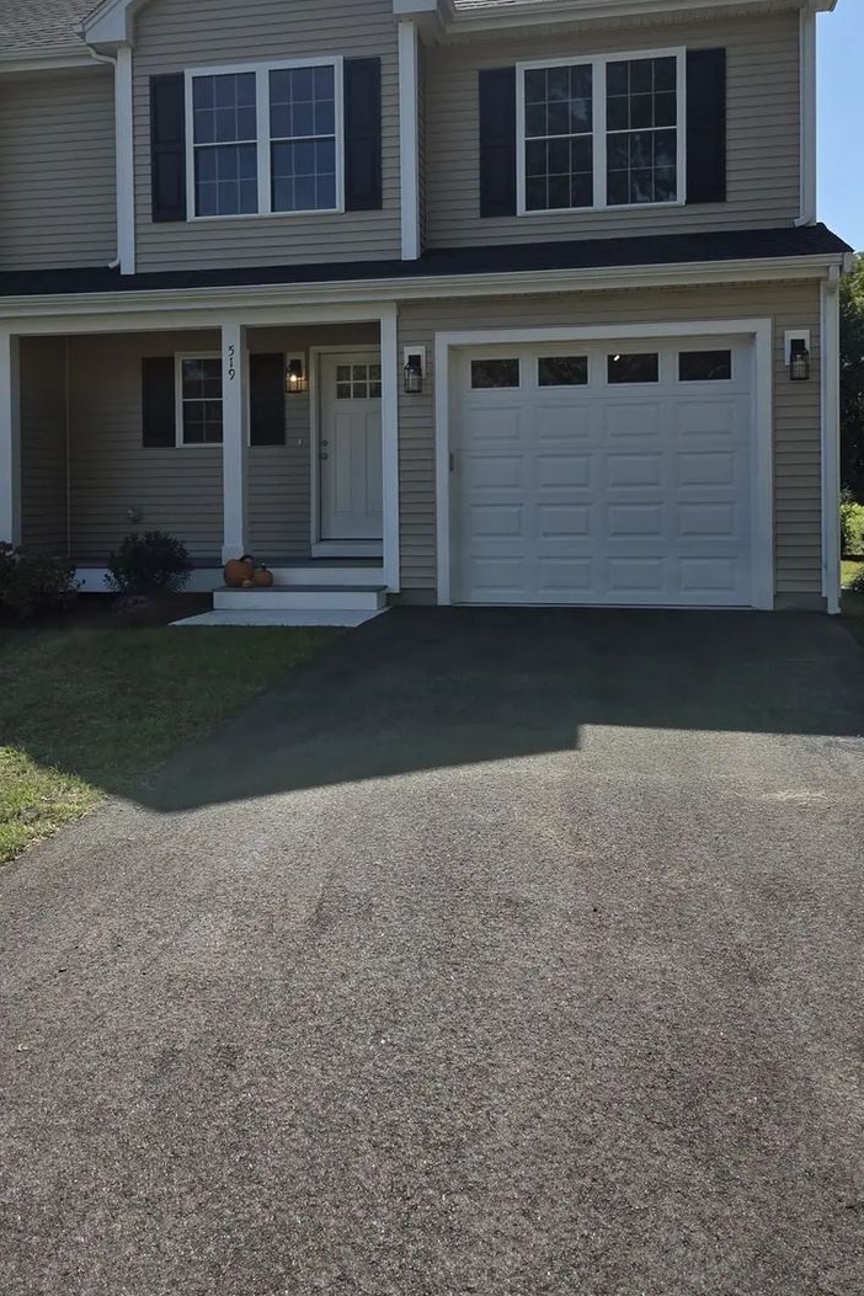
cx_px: 412
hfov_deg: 42.3
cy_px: 492
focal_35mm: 31
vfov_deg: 59.6
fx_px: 1116
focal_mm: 5.4
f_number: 1.8
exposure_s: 1/4365
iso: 80
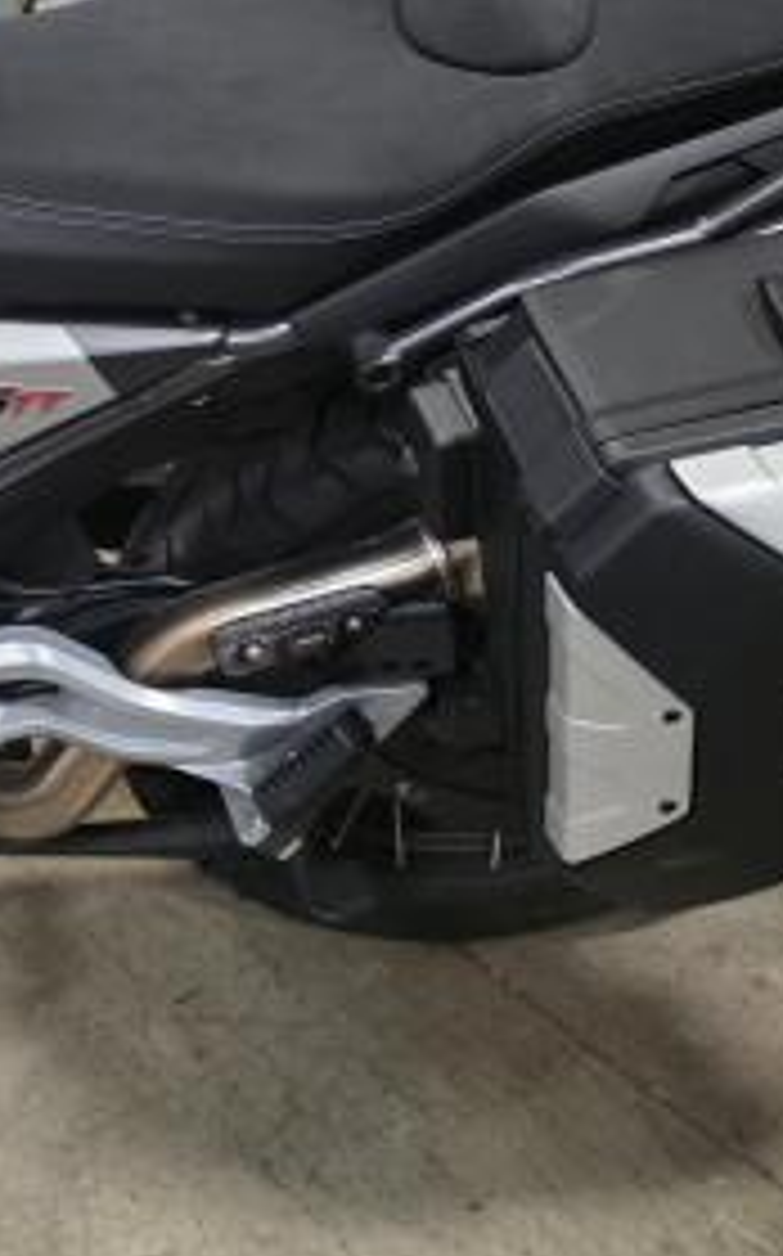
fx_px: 2394
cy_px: 194
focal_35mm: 70
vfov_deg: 28.5
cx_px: -266
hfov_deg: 17.3
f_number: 1.7
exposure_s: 1/120
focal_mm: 6.3
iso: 1250
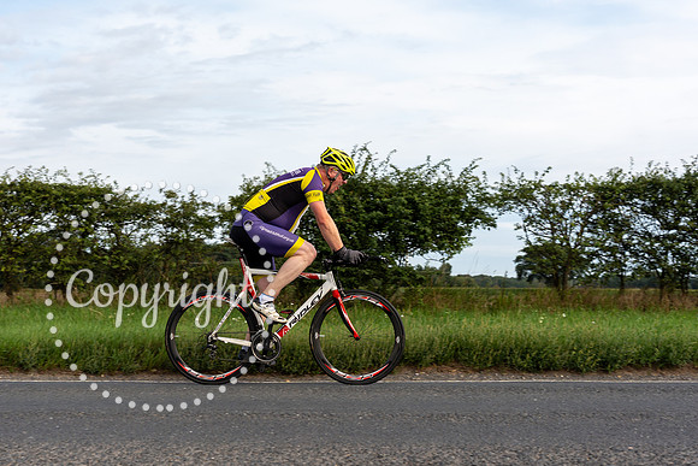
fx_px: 968
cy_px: 209
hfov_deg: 39.4
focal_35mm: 50
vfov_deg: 27.0
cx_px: 273
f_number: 5.6
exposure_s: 1/640
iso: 160
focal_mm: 40
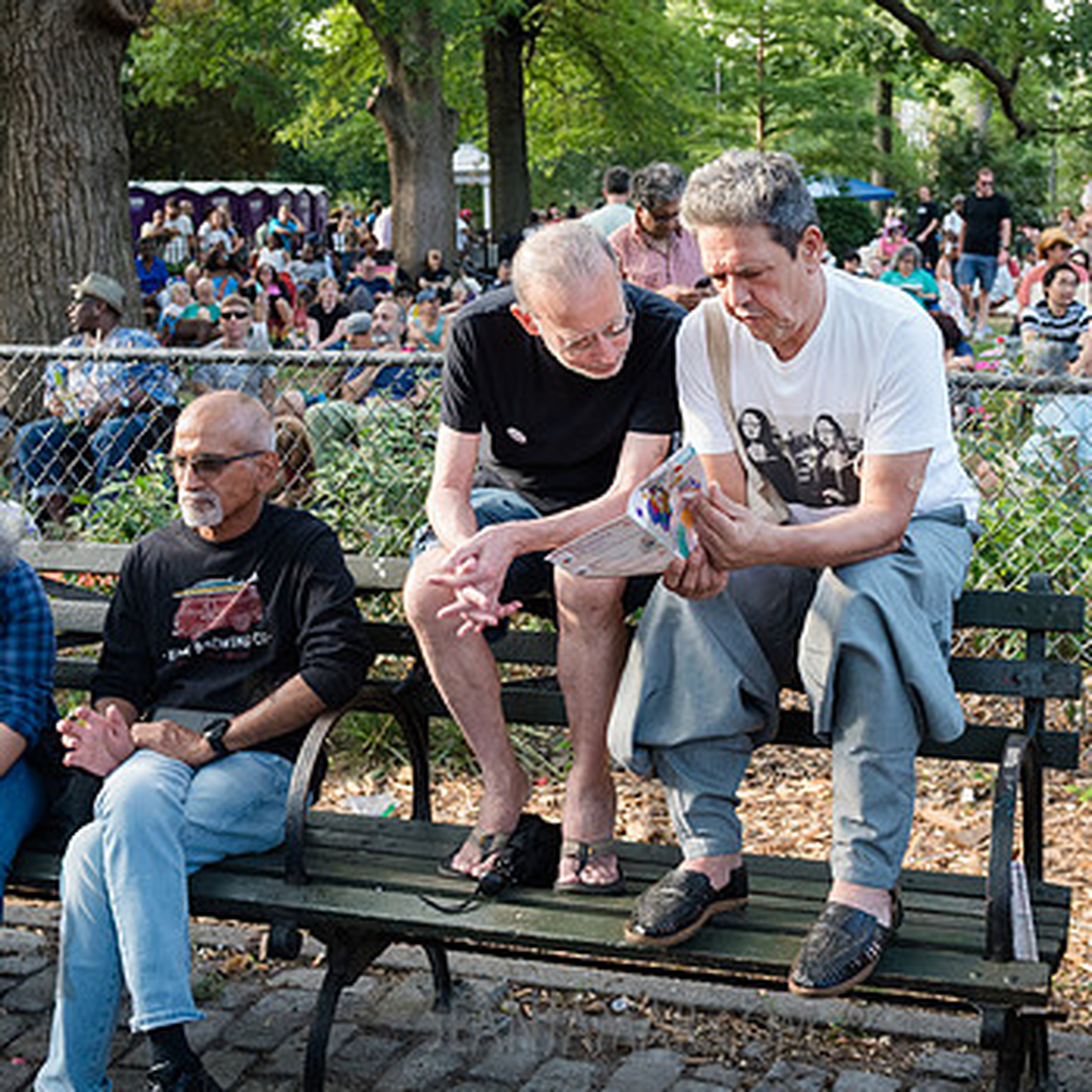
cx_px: 650
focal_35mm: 51
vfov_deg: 33.2
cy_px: 392
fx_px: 1820
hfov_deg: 33.3
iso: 800
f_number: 3.5
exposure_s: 1/200
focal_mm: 29
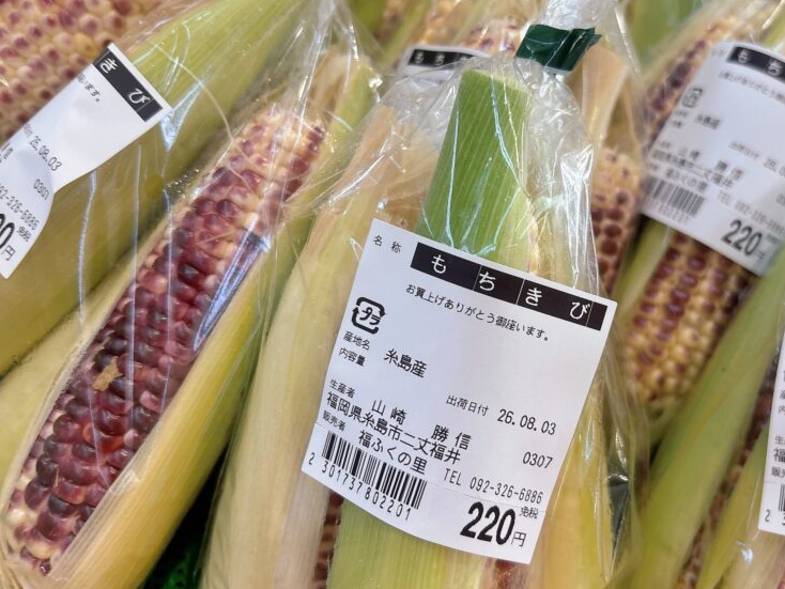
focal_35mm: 34
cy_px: 270
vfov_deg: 41.8
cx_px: 480
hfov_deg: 53.5
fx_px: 771
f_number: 1.6
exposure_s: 1/120
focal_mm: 5.96
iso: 100
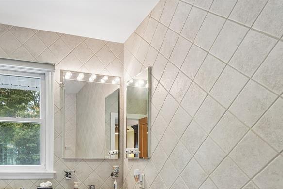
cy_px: 164
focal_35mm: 28
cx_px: 82
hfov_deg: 62.8
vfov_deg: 43.1
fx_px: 220
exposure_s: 1/10
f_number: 8
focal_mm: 16
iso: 400
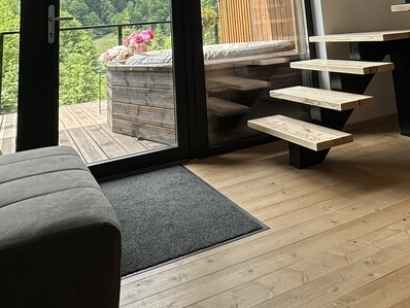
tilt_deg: +11.3
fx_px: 427
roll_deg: +4.7
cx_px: 249
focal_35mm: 36
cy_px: -59
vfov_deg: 32.8
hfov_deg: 50.9
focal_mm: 2.22
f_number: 2.2
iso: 40
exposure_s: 1/193
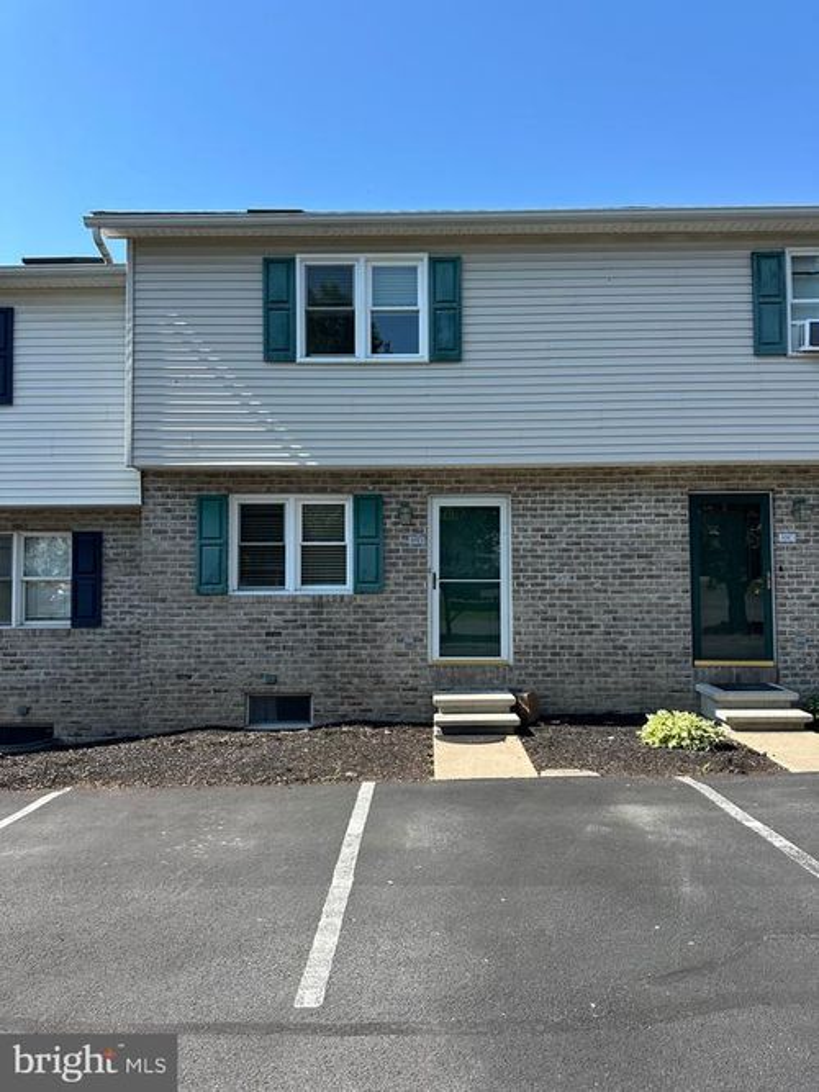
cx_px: 410
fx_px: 757
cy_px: 546
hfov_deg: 56.8
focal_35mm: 24
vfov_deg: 71.6
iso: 80
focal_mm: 6.86
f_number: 1.78
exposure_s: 1/2299
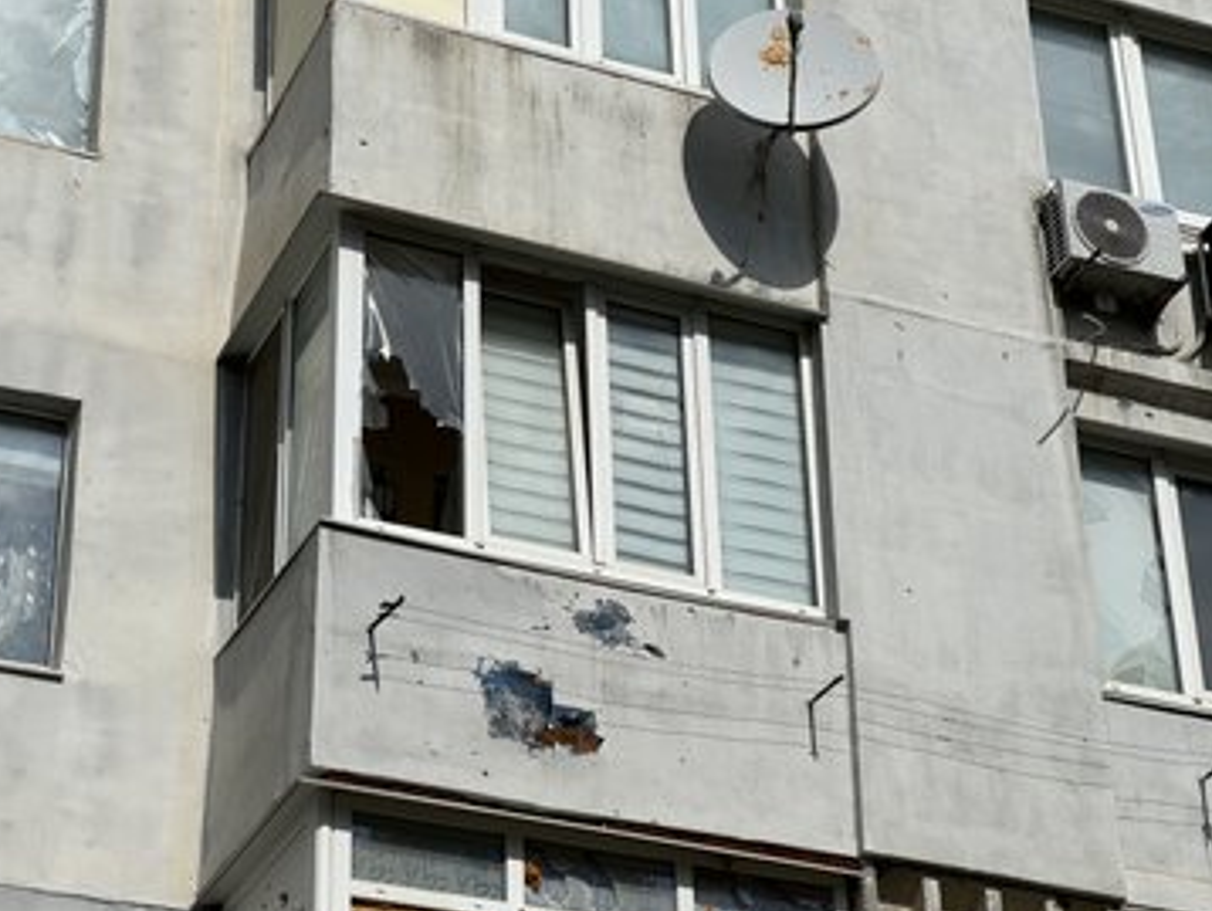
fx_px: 3013
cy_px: 491
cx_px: 569
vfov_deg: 17.2
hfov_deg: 22.7
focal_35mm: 86
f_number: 2.8
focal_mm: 9
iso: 32
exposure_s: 1/2370
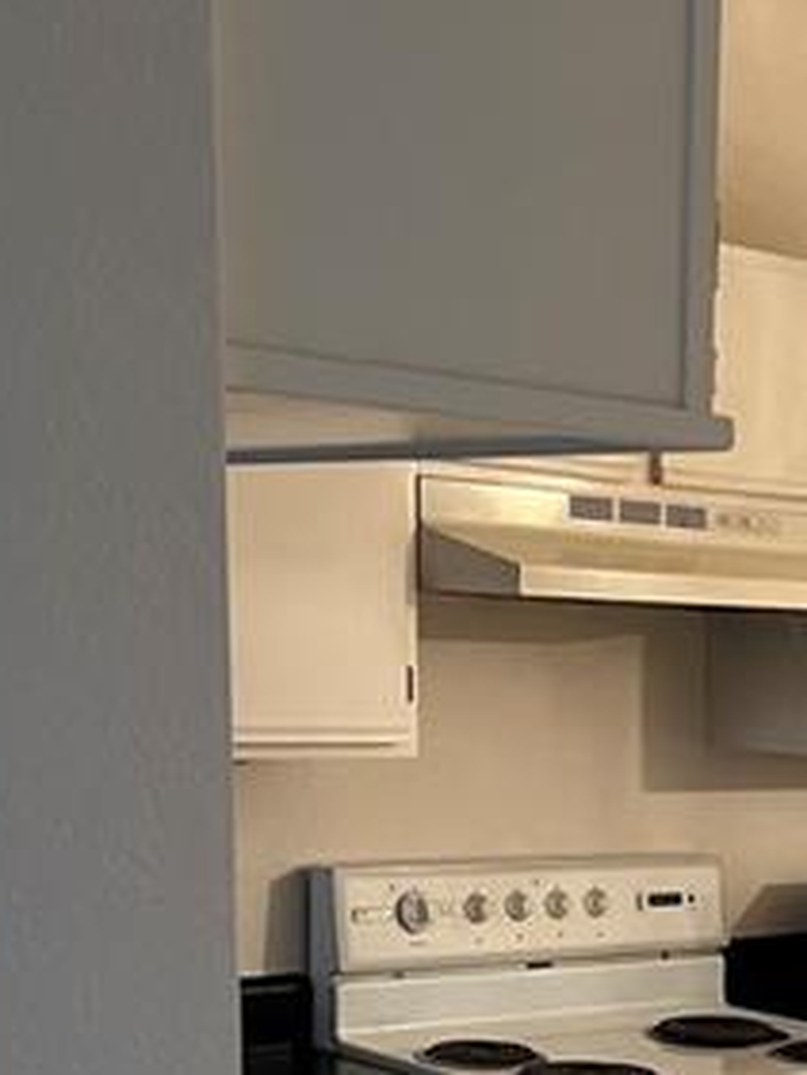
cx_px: 991
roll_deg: -2.9
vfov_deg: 26.2
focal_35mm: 71
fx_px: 2205
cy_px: 1033
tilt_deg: -10.0
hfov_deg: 19.4
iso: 250
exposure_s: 1/60
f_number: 1.5
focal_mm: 5.7
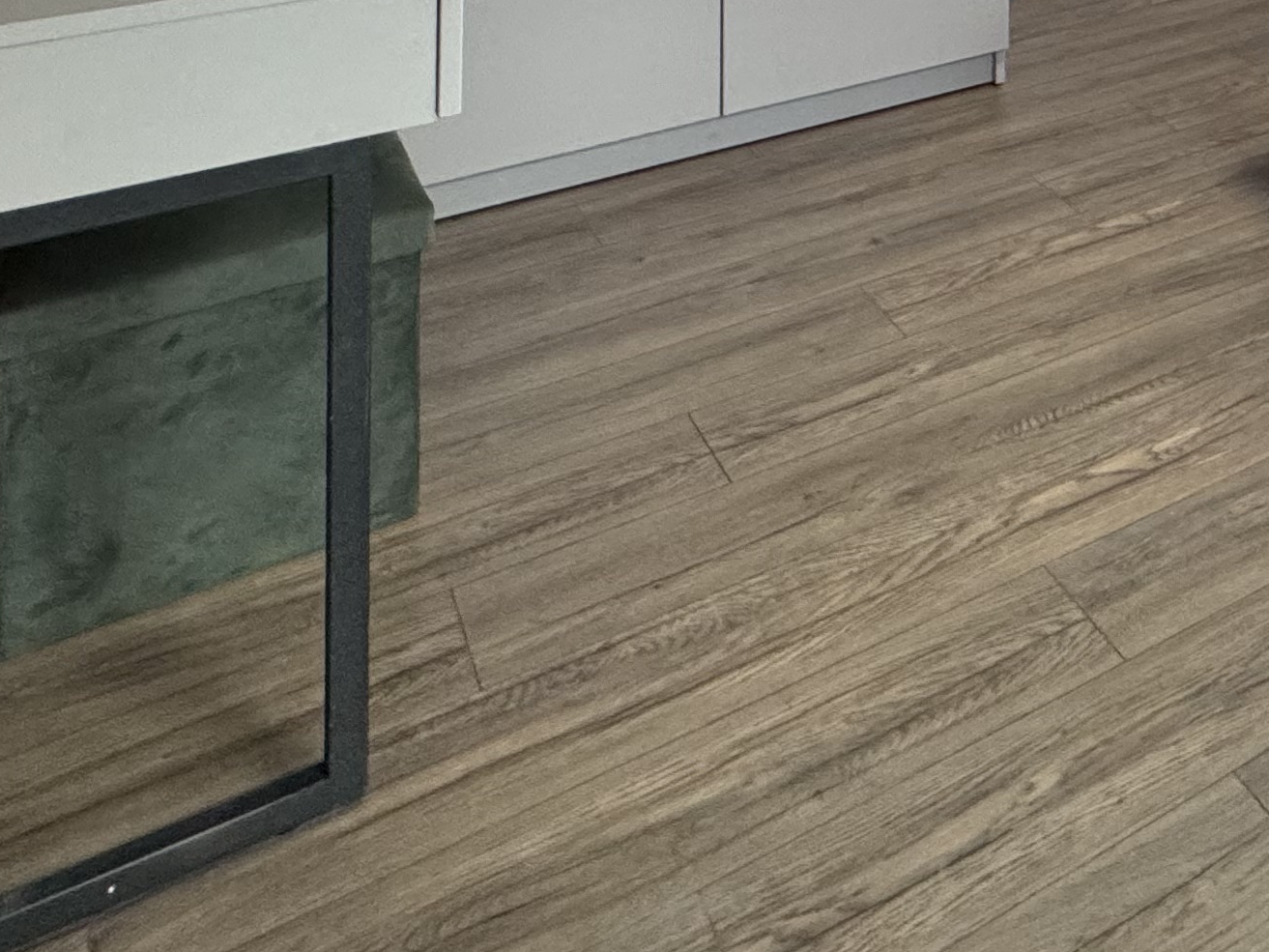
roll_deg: -0.1
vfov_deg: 25.1
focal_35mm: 43
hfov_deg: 34.8
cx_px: 1524
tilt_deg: -0.3
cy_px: -500
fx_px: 1576
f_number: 2.2
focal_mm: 2.22
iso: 250
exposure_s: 1/100
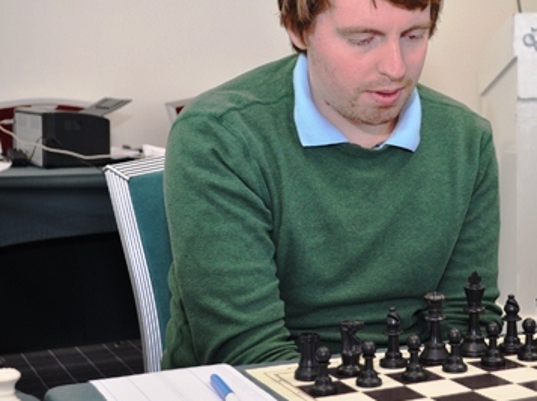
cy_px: 128
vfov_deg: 20.3
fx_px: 1116
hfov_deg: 26.8
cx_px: 377
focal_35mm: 72
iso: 400
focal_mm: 32
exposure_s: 1/80
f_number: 4.8
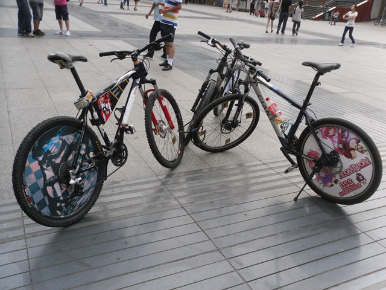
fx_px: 502
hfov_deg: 42.1
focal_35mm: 45
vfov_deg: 32.2
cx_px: 193
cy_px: 145
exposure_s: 1/145
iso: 80
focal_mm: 6.3
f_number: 3.5
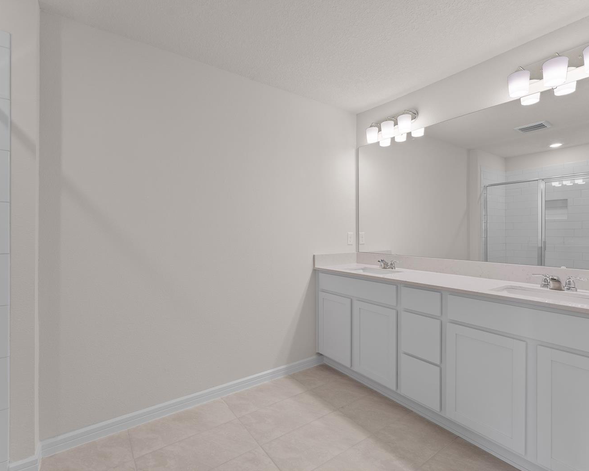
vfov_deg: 80.4
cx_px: 292
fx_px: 279
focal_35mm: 16
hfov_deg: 93.1
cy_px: 233
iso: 320
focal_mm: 14
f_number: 8
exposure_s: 1/8
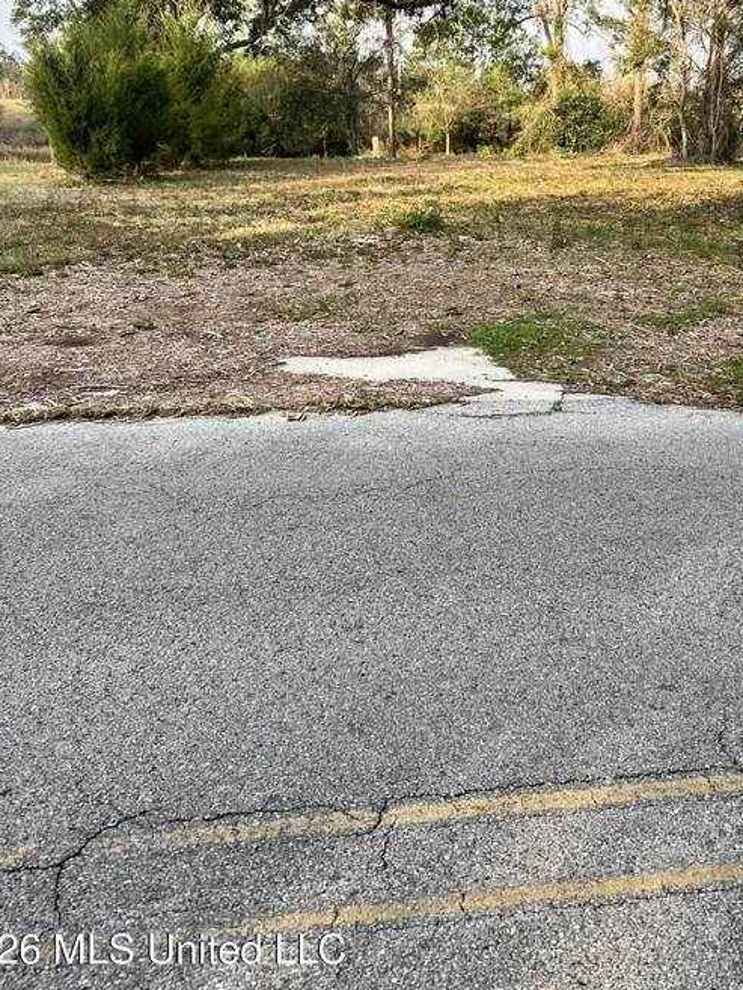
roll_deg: -0.9
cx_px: 460
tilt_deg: -9.5
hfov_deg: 37.5
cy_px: 292
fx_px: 1087
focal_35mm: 38
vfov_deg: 47.7
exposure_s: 1/827
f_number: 1.5
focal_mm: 5.7
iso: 50
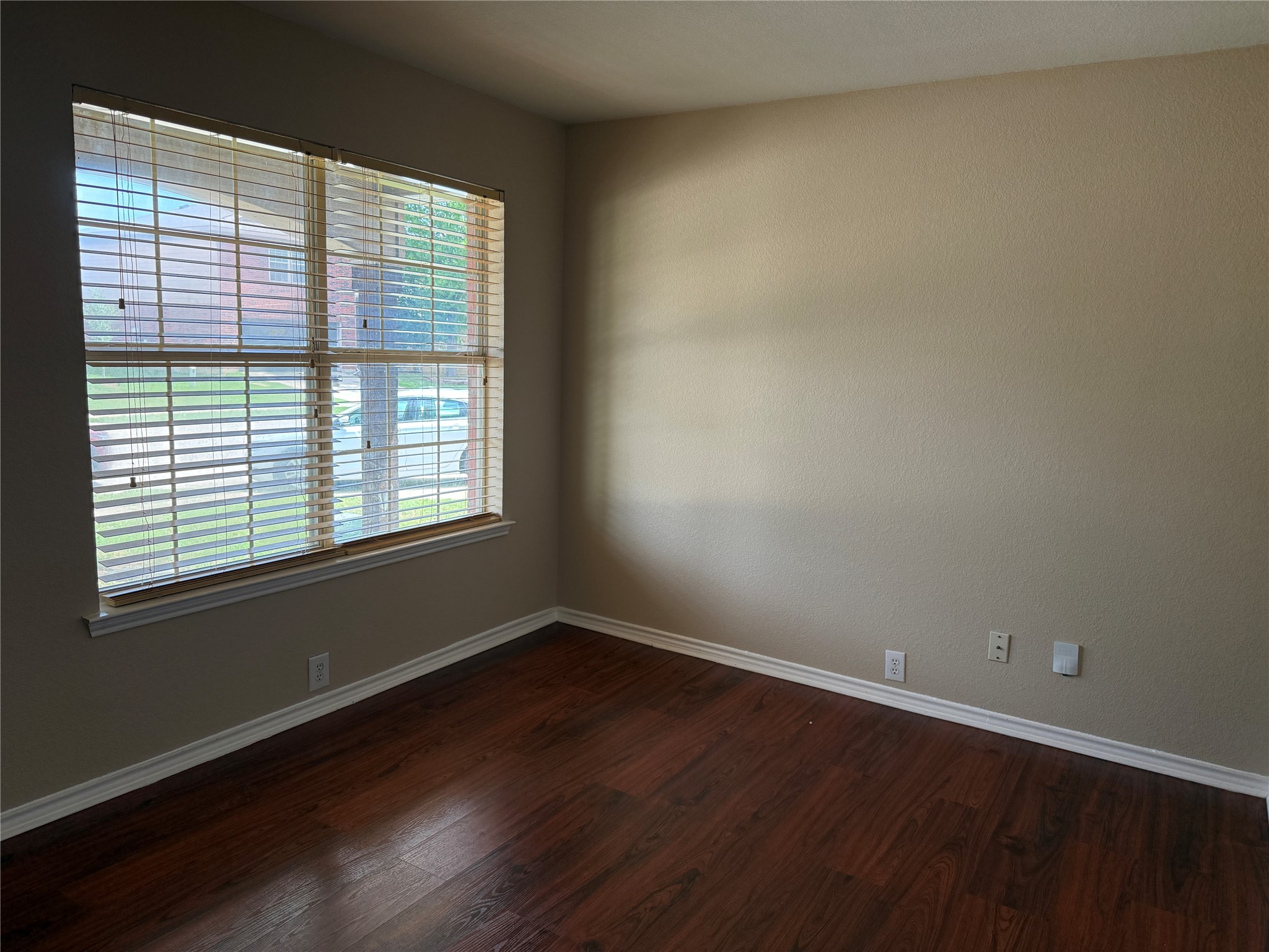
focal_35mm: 24
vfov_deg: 56.8
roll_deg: -2.2
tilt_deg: -8.1
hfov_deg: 71.6
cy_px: 476
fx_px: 880
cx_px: 634
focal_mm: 6.76
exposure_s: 1/239
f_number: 1.78
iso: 160
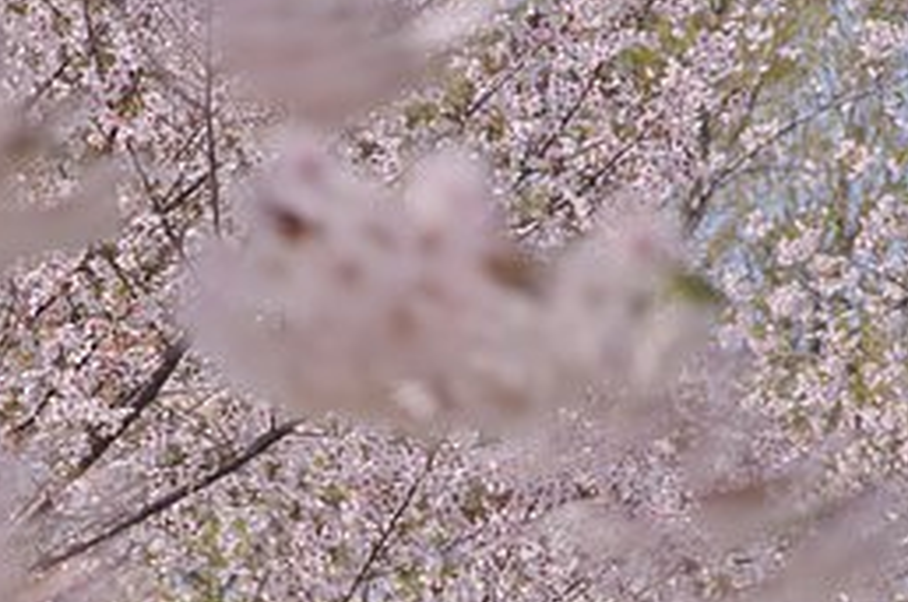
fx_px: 10120
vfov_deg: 3.4
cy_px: 331
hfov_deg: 5.1
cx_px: 144
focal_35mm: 402
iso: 200
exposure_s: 1/4
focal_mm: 135
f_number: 13
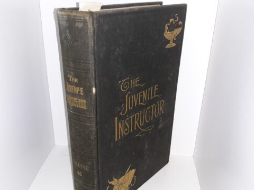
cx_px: 119
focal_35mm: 35
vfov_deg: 40.5
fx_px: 257
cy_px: 115
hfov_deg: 52.6
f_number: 1.7
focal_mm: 3.7
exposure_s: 1/60
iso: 40
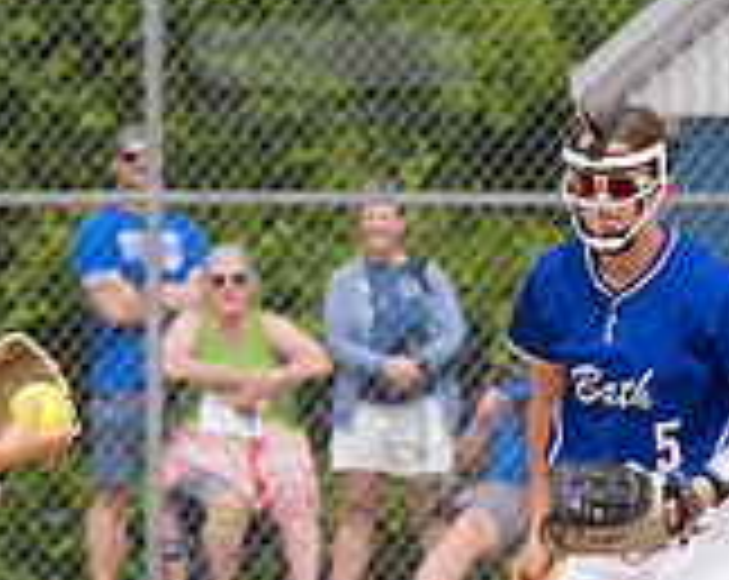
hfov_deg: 2.5
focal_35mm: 781
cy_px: 584
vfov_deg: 2.0
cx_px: -306
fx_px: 16820
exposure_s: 1/1600
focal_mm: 155
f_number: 5.6
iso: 320
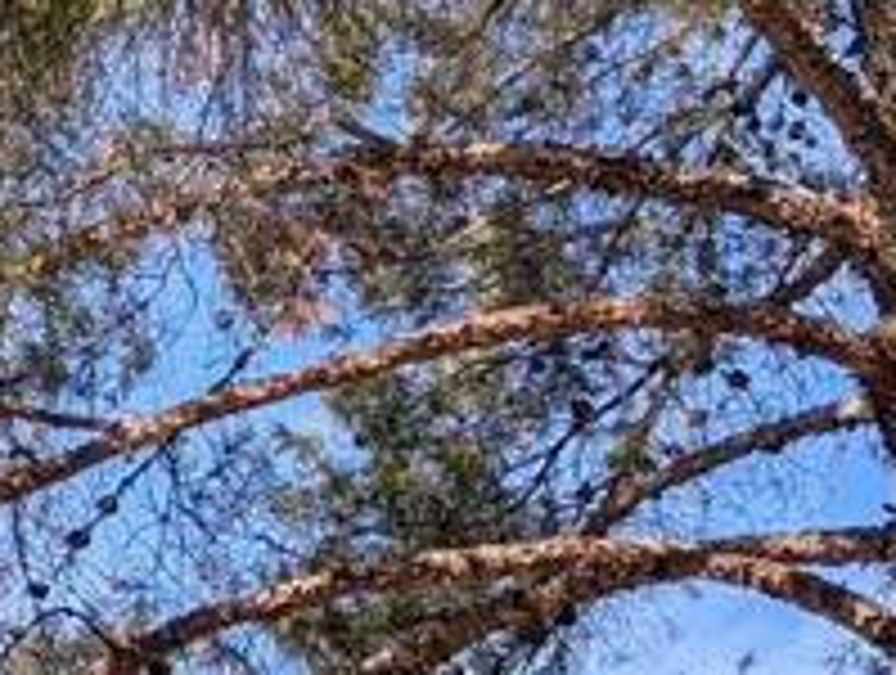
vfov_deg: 12.1
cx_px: -768
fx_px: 3189
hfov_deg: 14.0
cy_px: 288
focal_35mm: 123
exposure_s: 1/1825
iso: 46
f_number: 1.85
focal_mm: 6.81
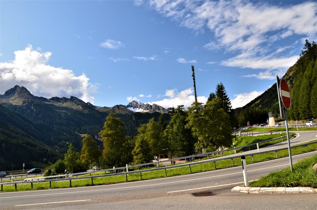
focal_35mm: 27
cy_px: 105
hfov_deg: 67.5
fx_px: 237
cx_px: 158
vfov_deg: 47.7
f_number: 10
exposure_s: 1/200
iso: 320
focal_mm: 18
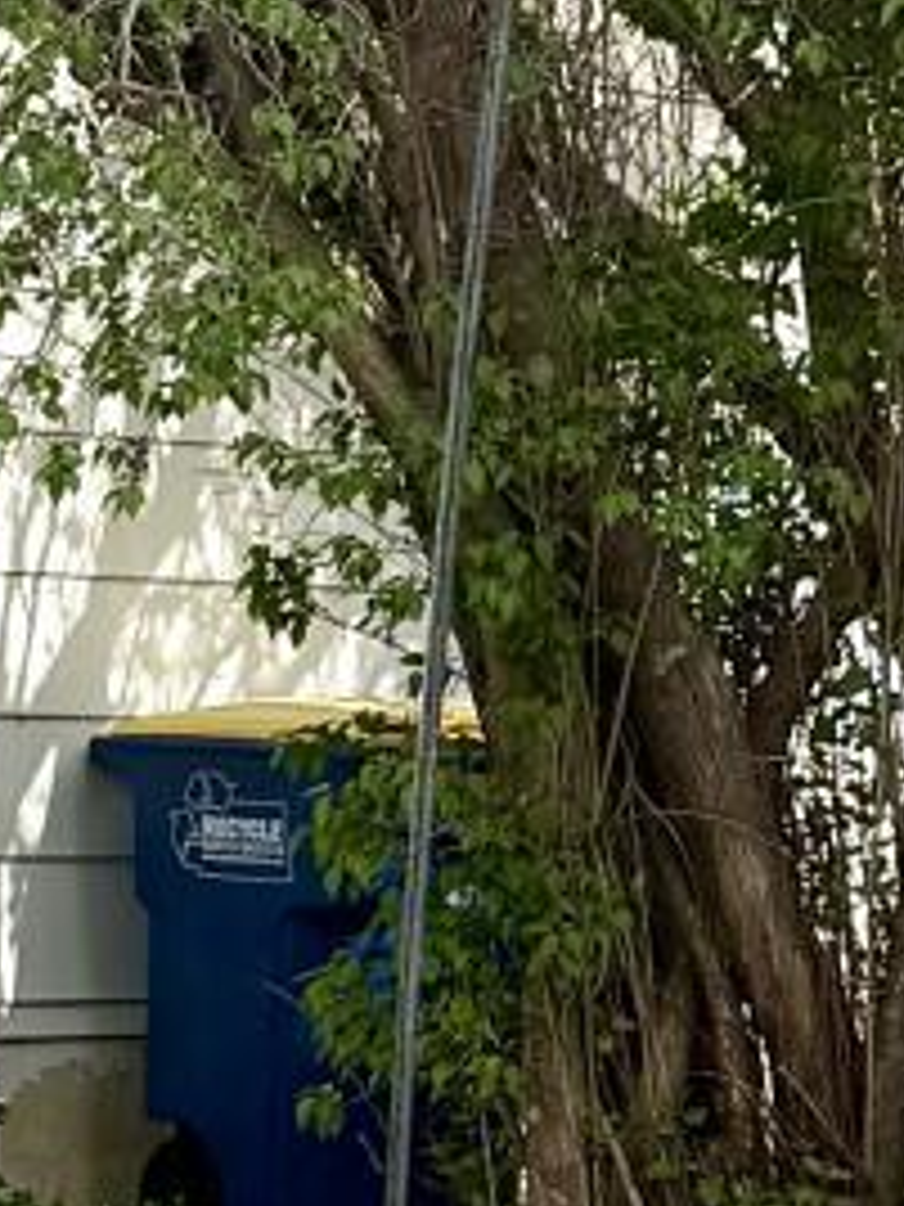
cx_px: 715
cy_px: 603
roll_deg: -1.8
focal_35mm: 179
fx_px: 6233
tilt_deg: +1.6
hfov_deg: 8.3
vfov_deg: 11.0
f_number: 1.78
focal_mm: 6.76
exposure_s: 1/2370
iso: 80
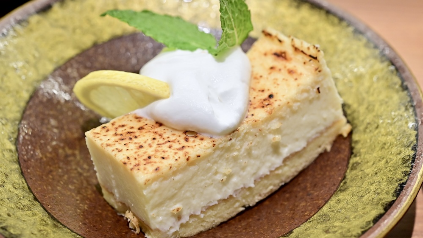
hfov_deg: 33.3
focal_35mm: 63
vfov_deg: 19.1
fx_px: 707
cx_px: 212
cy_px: 114
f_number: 9
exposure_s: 1/400
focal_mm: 60
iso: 6400
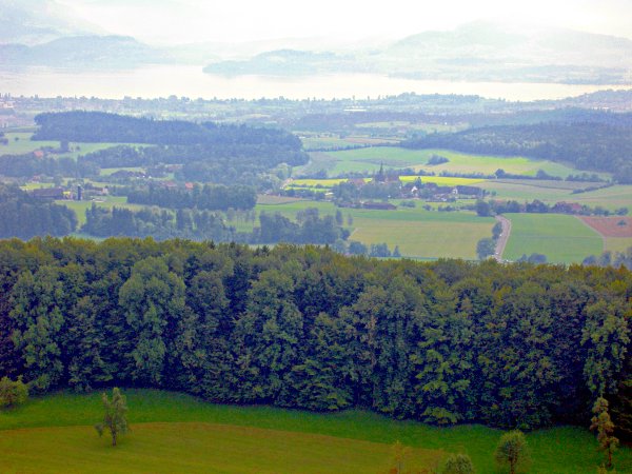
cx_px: 316
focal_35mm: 102
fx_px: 1862
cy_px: 237
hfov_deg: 19.3
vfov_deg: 14.5
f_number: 4.9
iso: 50
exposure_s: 1/200
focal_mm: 16.8
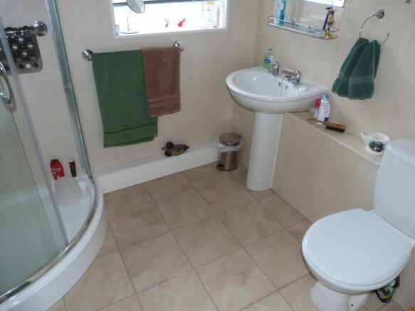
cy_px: 156
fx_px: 300
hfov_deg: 69.4
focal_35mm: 25
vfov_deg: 54.9
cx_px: 208
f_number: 2.8
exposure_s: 1/60
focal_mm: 4.5
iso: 125
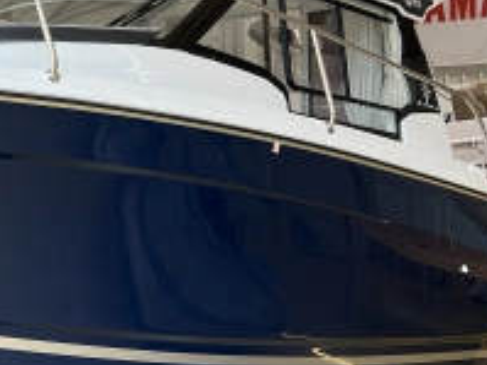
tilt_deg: +3.8
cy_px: 85
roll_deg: -0.8
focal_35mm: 72
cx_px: 0
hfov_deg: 25.7
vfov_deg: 20.2
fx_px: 1012
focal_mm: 5.7
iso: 50
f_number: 1.5
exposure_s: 1/352
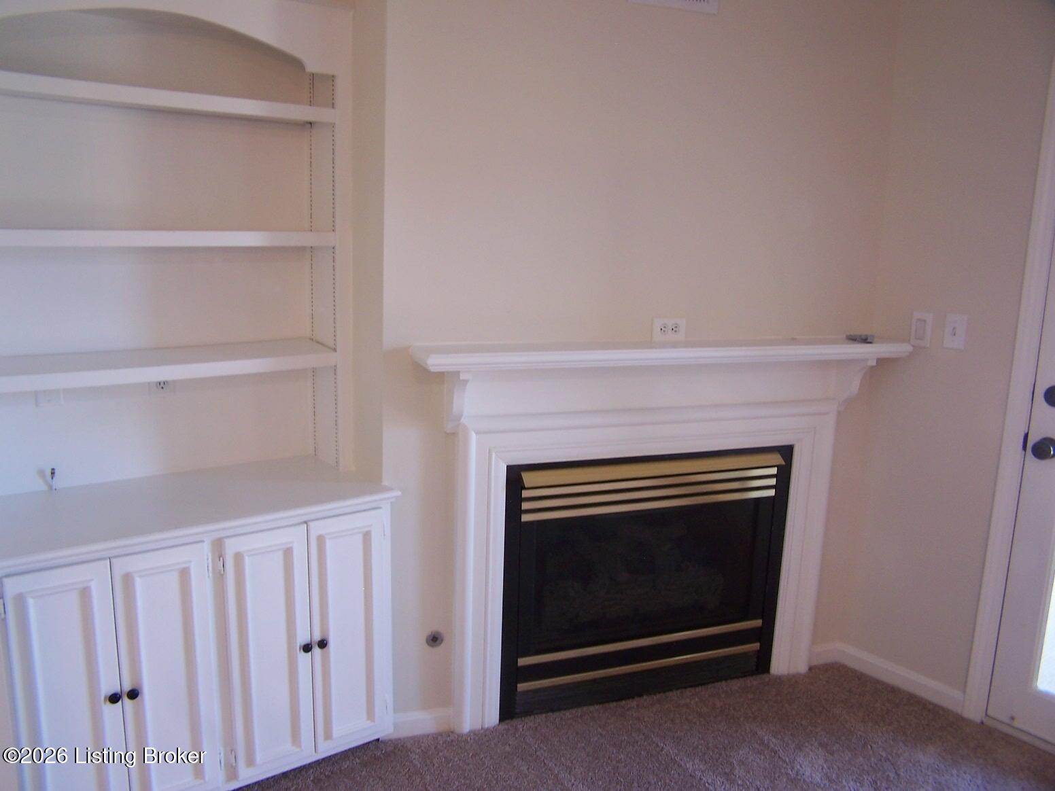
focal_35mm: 38
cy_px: 396
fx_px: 1158
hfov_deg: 49.0
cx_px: 528
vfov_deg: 37.7
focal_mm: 6.3
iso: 80
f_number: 2.8
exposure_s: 1/10
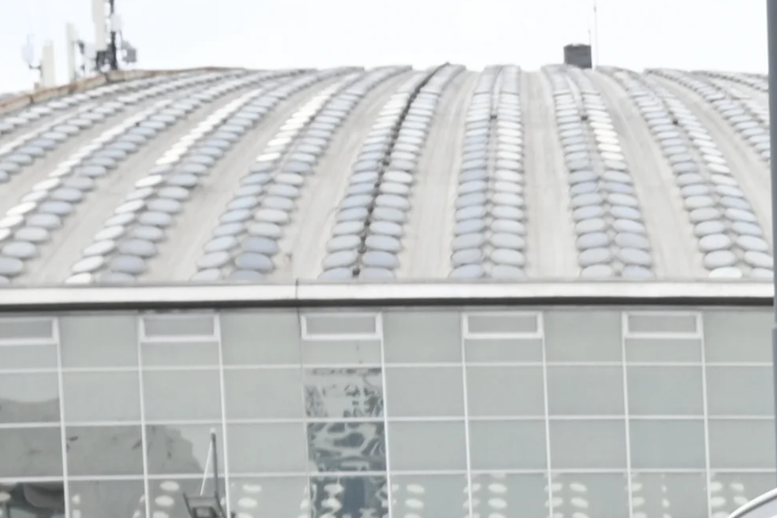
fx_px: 5329
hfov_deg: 7.6
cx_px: 2047
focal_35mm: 247
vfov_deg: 5.4
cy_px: 1246
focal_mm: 40
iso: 125
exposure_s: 1/60
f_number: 10
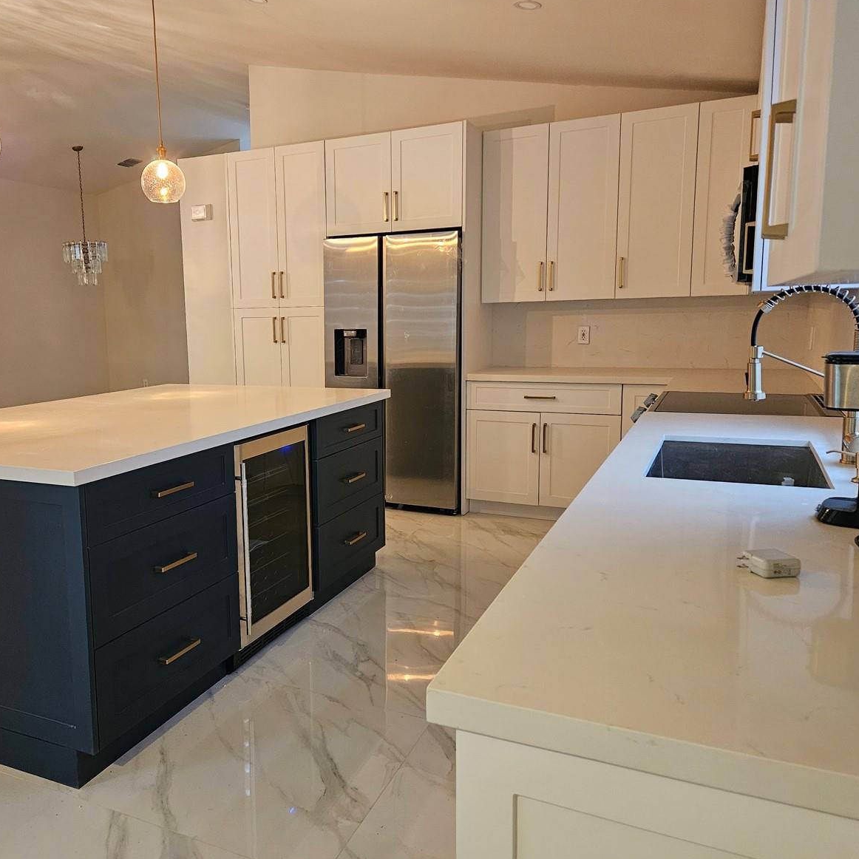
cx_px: 333
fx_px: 786
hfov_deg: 56.7
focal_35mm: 28
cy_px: 422
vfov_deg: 57.3
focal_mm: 5.4
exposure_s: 1/120
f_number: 1.8
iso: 1000
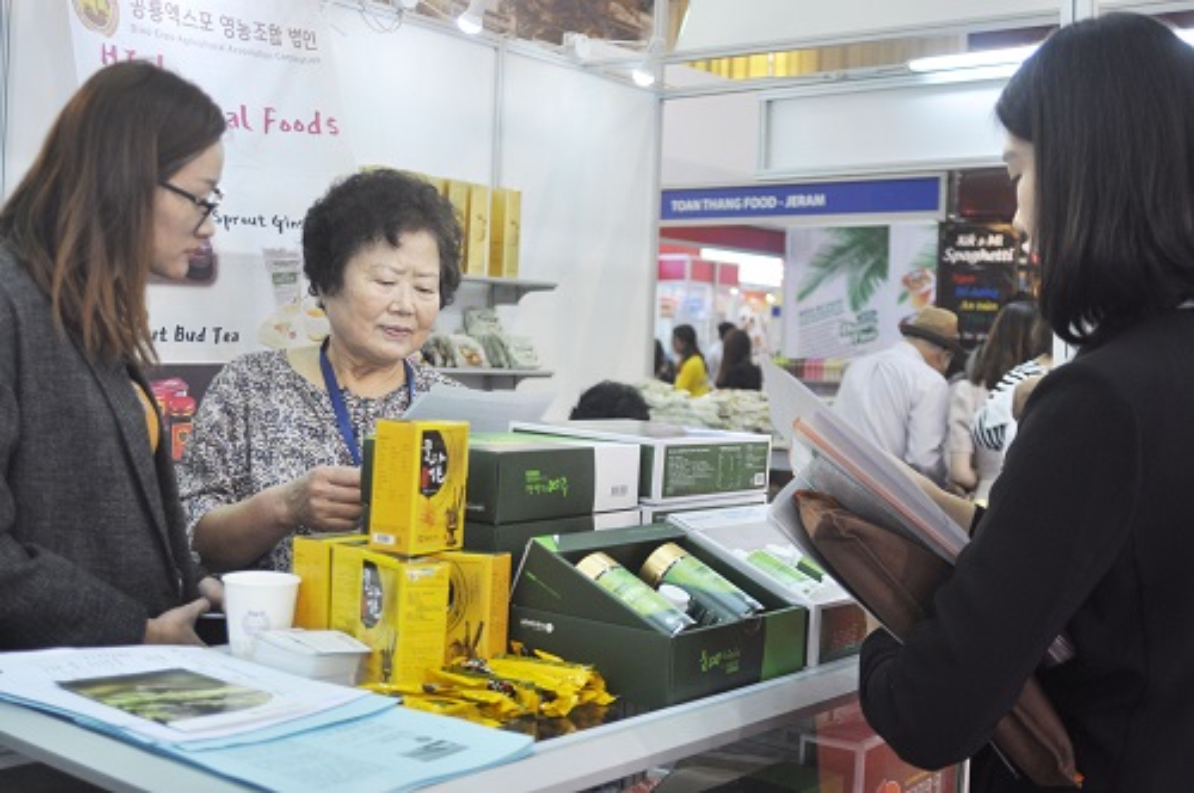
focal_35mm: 48
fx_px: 1590
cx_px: 597
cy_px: 396
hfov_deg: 41.2
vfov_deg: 28.0
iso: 500
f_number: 4.5
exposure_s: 1/80
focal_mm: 32
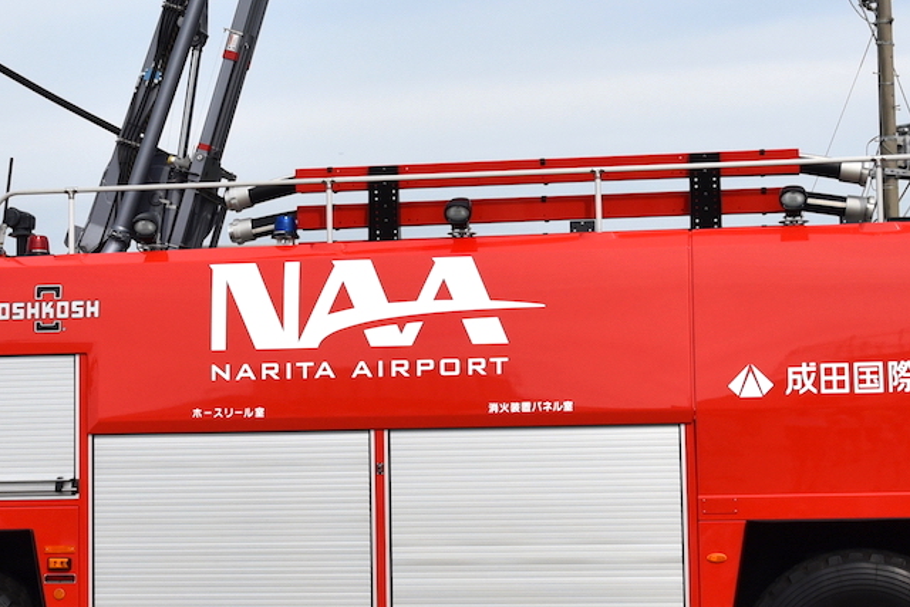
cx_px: 398
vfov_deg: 15.2
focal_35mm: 90
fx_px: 2275
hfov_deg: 22.6
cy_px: 317
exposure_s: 1/1600
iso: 400
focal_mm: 30
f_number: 7.1
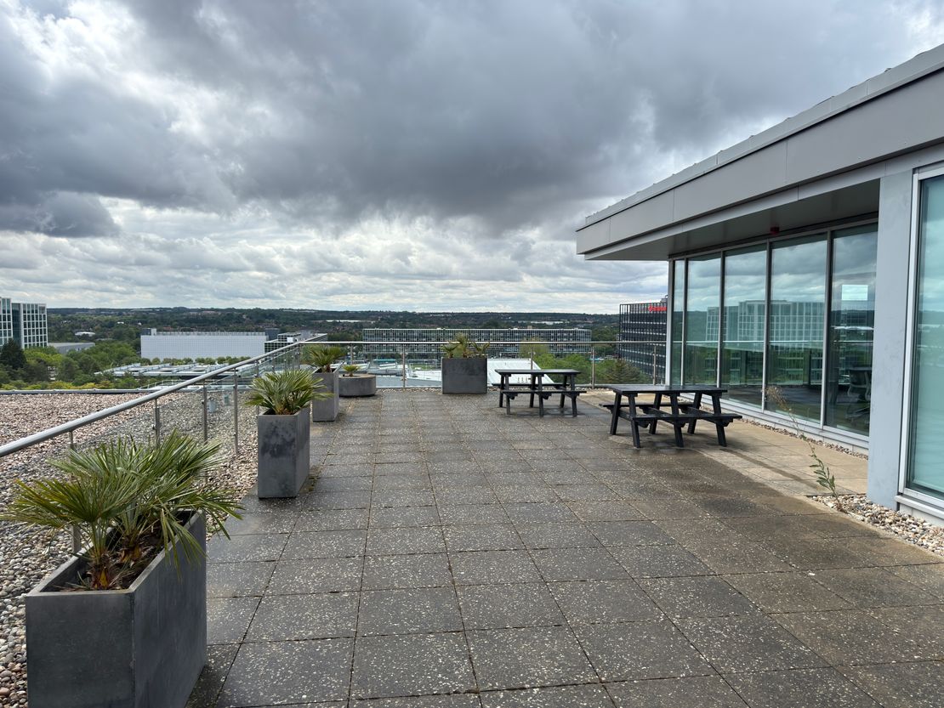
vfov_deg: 56.8
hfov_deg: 71.6
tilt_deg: -2.5
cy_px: 354
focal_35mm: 24
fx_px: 655
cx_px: 472
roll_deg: -1.0
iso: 64
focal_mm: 6.76
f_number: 1.78
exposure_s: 1/3311
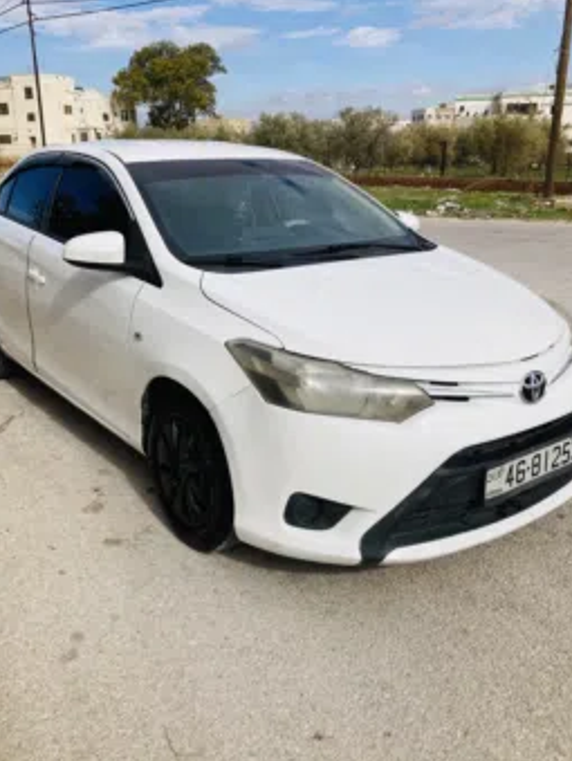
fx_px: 726
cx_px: 274
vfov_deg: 55.2
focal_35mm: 33
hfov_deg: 43.0
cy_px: 352
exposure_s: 1/3205
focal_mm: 3.99
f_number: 1.8
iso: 20
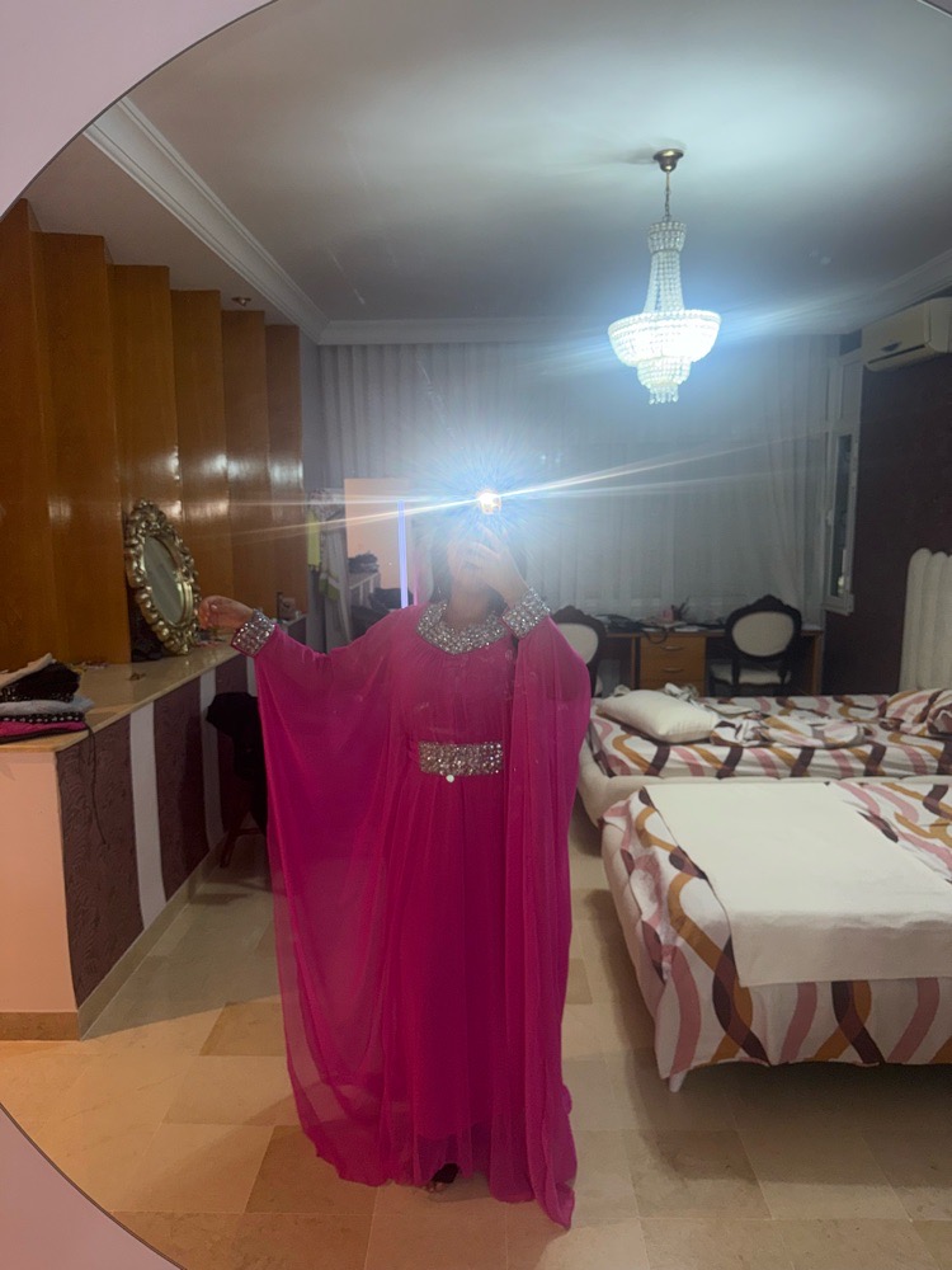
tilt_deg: -8.2
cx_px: 476
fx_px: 880
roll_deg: -0.5
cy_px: 635
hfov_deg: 56.8
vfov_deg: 71.6
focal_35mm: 24
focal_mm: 6.76
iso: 50
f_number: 1.78
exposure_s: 1/23
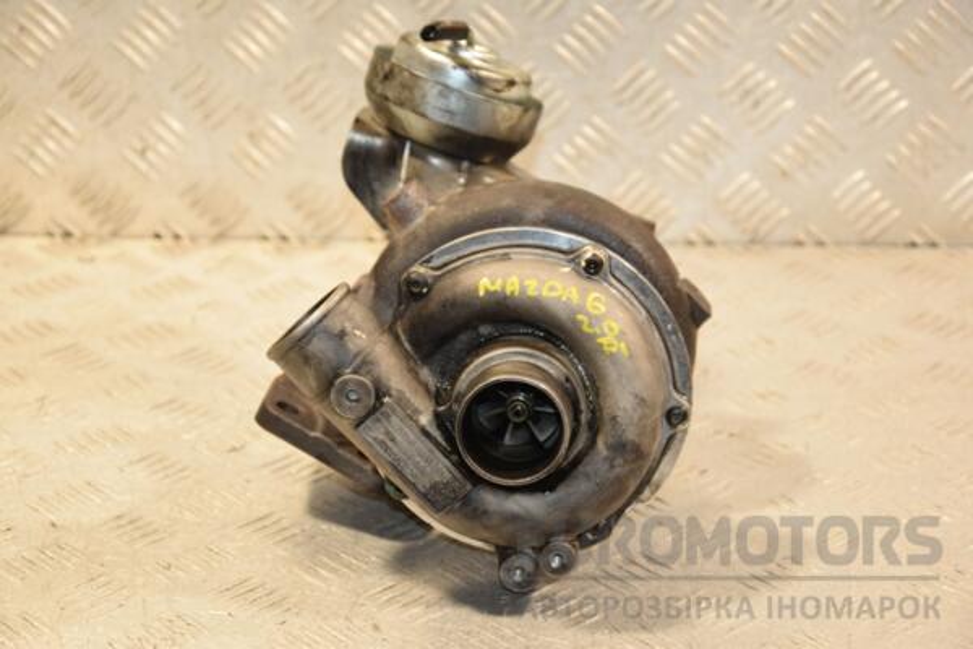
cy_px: 324
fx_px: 2351
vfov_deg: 15.7
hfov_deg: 23.4
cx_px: 486
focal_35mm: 87
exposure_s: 1/125
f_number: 5
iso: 800
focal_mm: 58
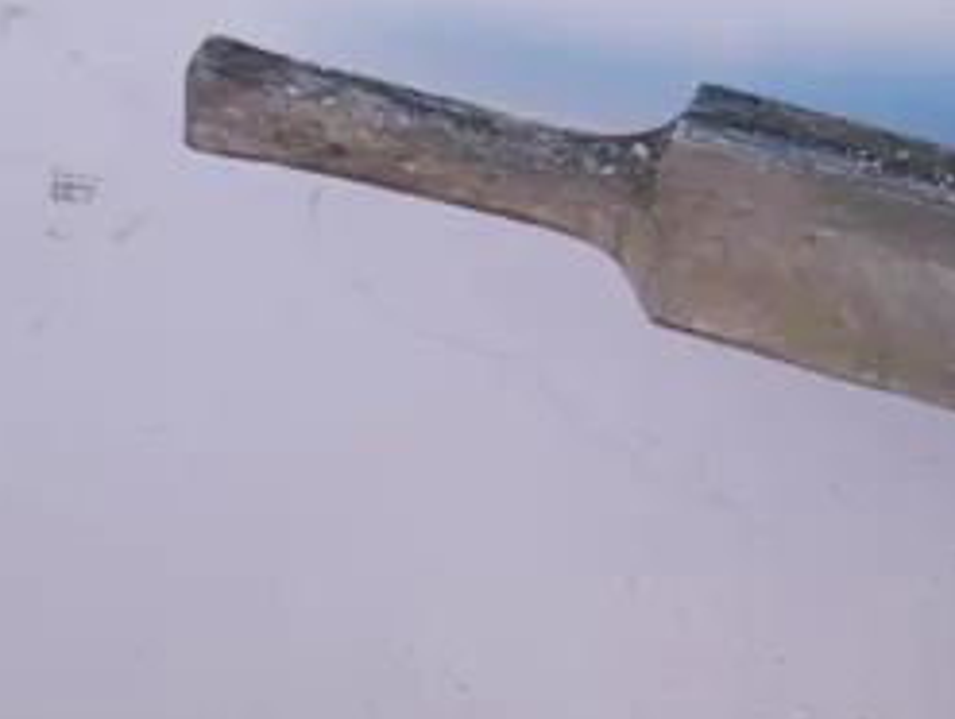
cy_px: 823
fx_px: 4117
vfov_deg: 9.9
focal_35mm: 149
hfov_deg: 12.4
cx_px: 1589
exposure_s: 1/100
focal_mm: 18
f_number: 4
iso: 200
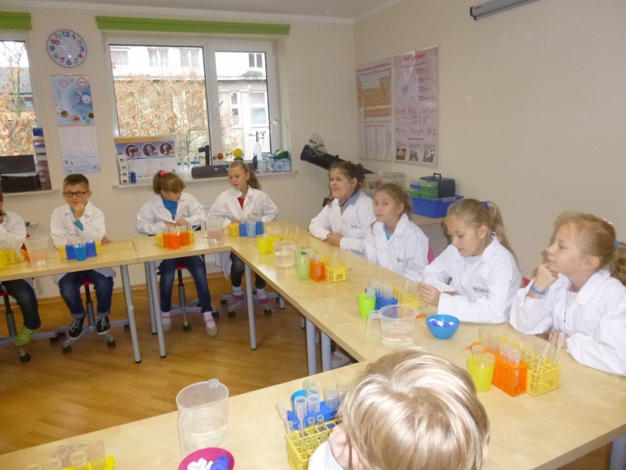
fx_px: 452
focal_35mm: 25
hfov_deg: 69.4
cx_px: 313
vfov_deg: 54.9
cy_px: 235
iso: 320
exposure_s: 1/60
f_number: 3.1
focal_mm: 4.5
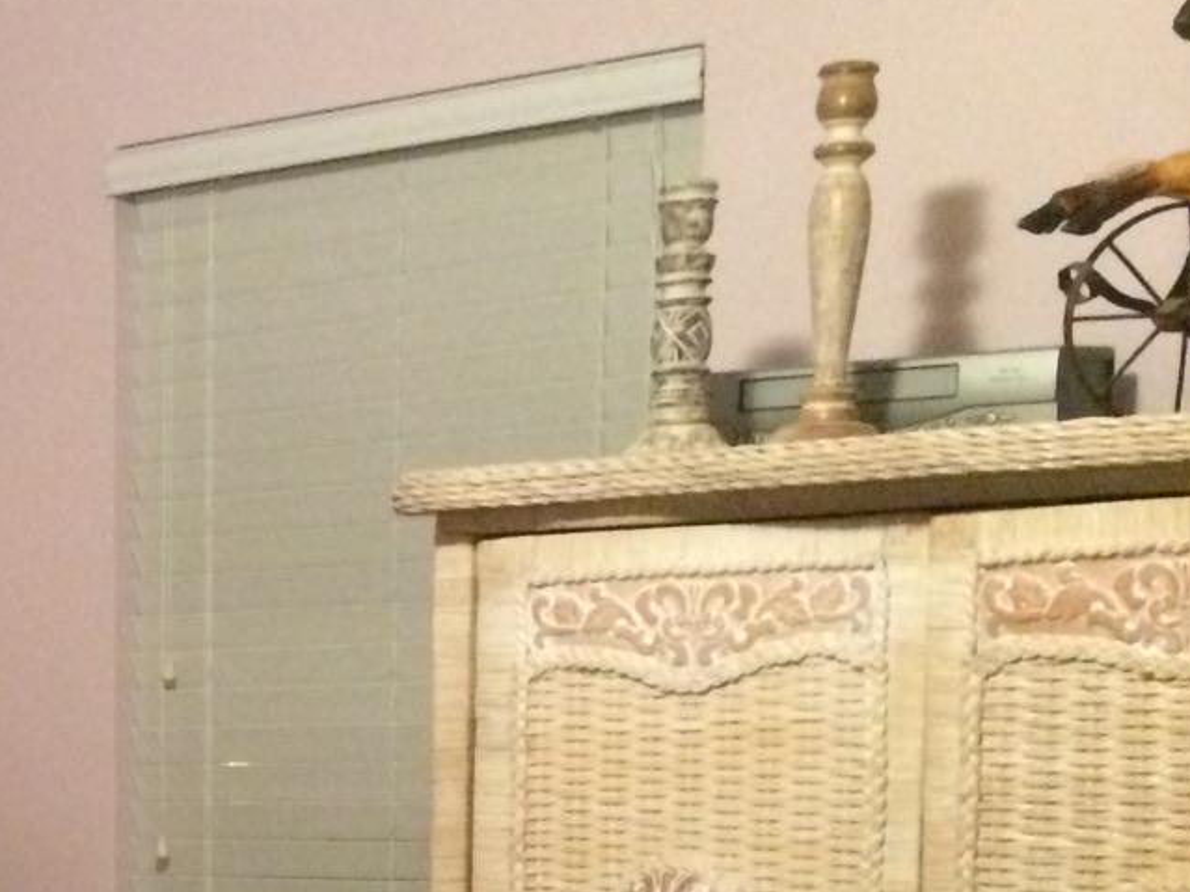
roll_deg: +1.9
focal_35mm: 93
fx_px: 3196
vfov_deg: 15.3
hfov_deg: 18.3
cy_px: 1089
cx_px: -691
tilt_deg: -6.2
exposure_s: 1/15
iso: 400
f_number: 2.2
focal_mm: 4.15
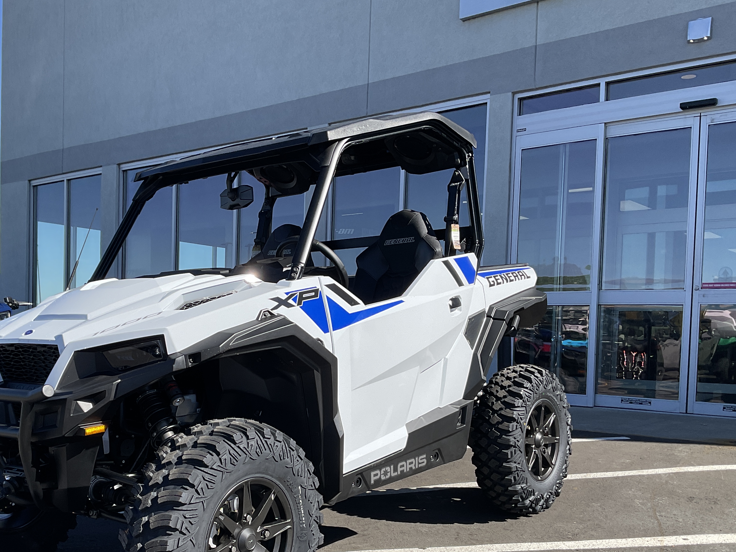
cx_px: 305
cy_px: 364
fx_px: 829
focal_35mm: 39
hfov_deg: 47.7
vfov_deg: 36.5
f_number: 1.8
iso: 16
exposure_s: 1/1342
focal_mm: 3
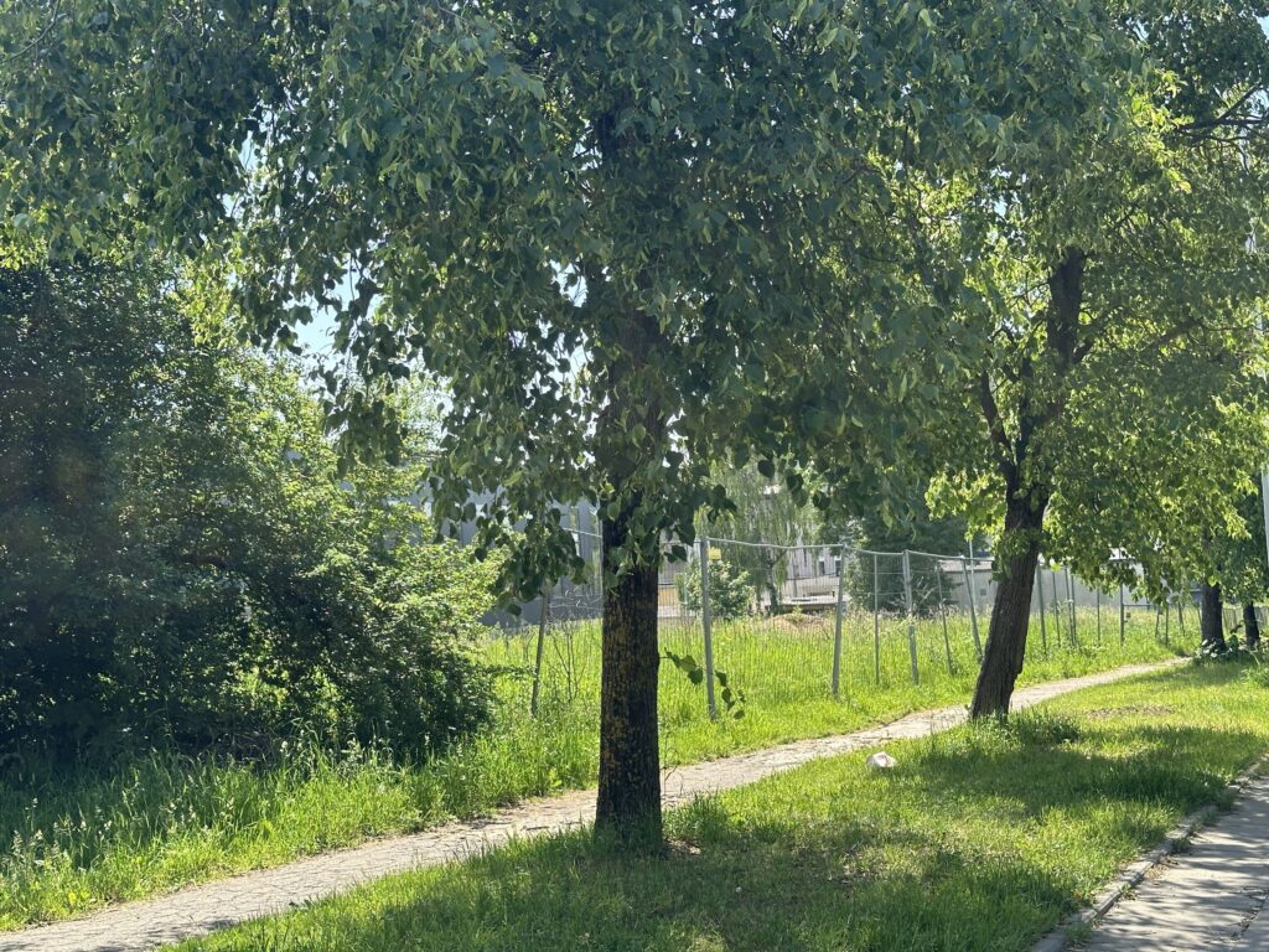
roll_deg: +2.8
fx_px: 1760
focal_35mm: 48
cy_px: 476
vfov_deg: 30.3
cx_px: 634
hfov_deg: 39.7
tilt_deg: +3.1
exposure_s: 1/1395
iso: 64
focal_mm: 6.86
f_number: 1.78
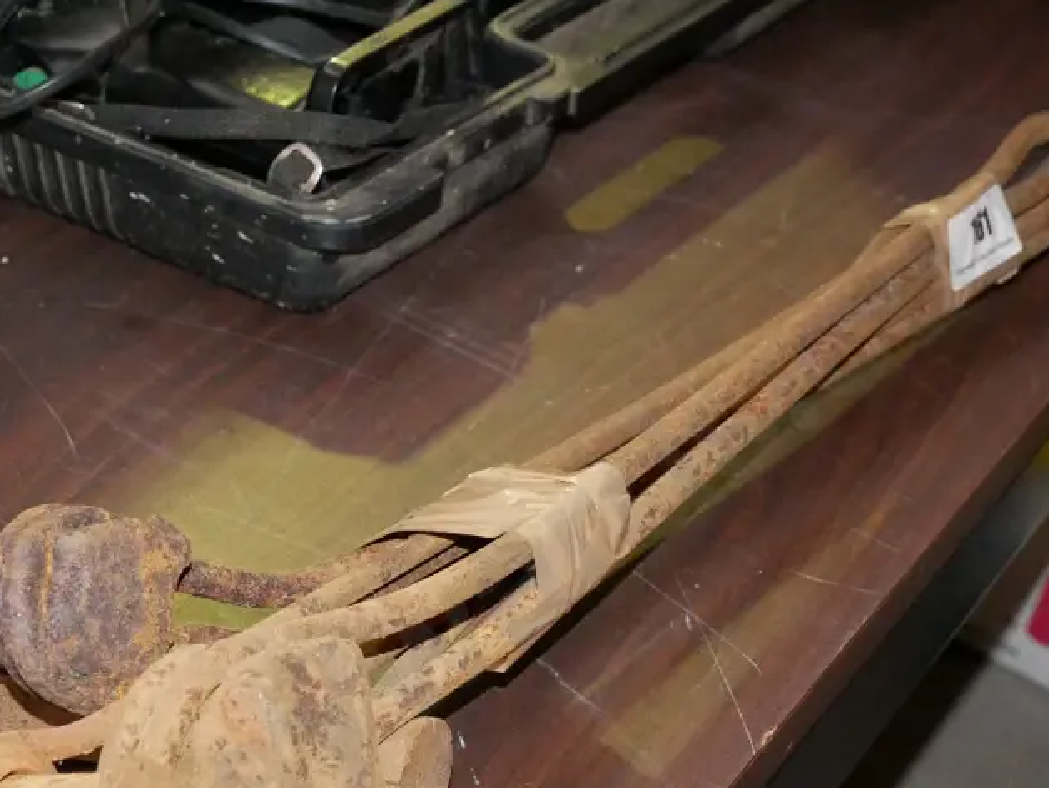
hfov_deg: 22.2
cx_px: 459
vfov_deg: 16.7
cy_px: 634
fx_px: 2669
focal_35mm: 88
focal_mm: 27
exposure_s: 1/100
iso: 3200
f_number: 5.6
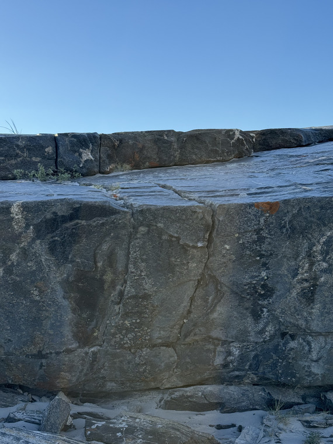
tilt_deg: +1.7
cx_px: 166
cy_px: 222
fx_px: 616
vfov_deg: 39.7
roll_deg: +4.2
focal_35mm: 48
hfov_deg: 30.3
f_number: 1.78
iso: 64
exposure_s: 1/2179
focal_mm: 6.76
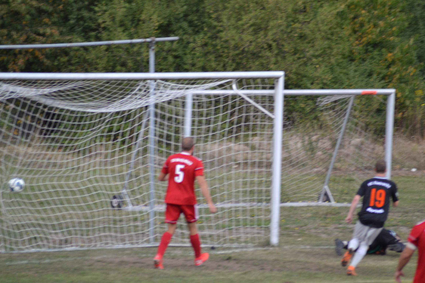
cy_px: 142
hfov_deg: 4.6
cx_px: 212
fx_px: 5312
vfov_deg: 3.1
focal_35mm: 450
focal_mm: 300
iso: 800
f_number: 5.6
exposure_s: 1/500
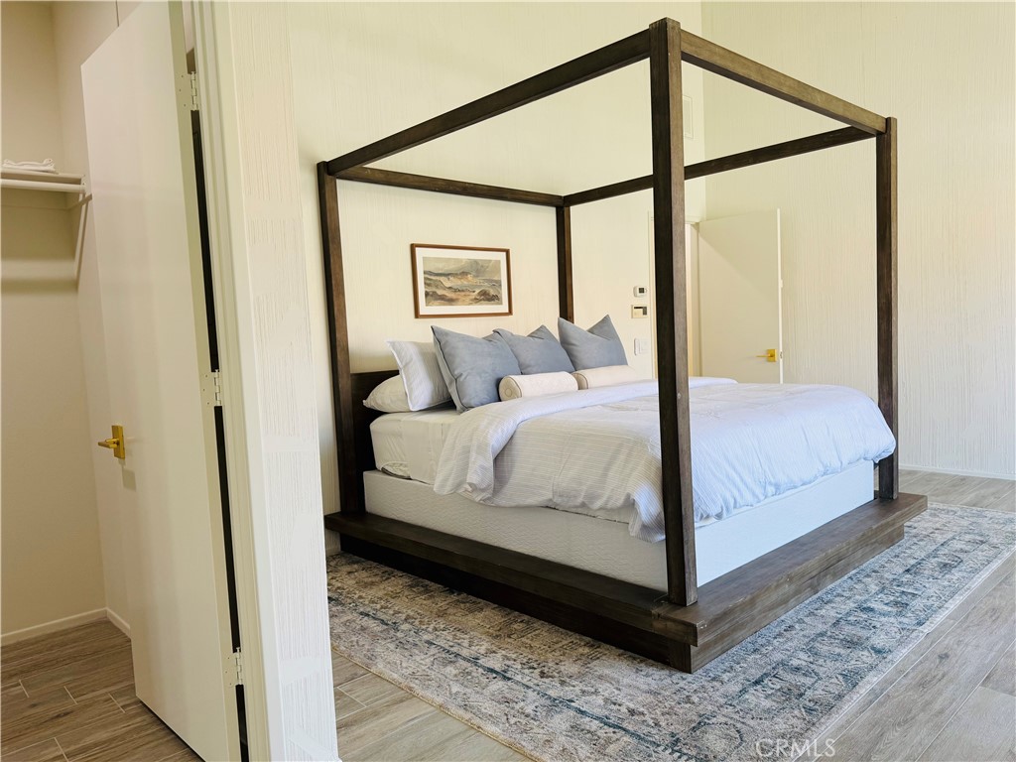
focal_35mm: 24
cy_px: 381
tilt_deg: -5.6
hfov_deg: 71.6
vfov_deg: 56.8
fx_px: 704
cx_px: 508
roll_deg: +2.7
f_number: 1.78
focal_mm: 6.76
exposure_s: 1/120
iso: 100
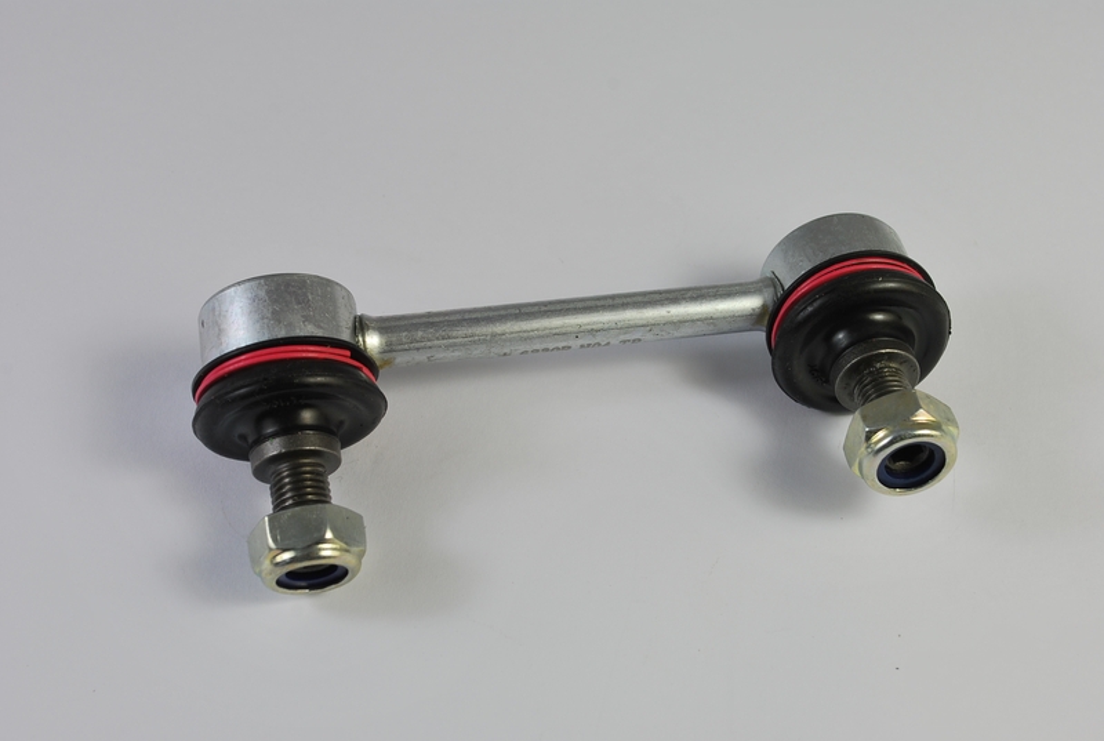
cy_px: 370
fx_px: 1936
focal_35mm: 63
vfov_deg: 21.7
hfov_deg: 31.8
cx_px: 552
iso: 125
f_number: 9
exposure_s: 1/30
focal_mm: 42
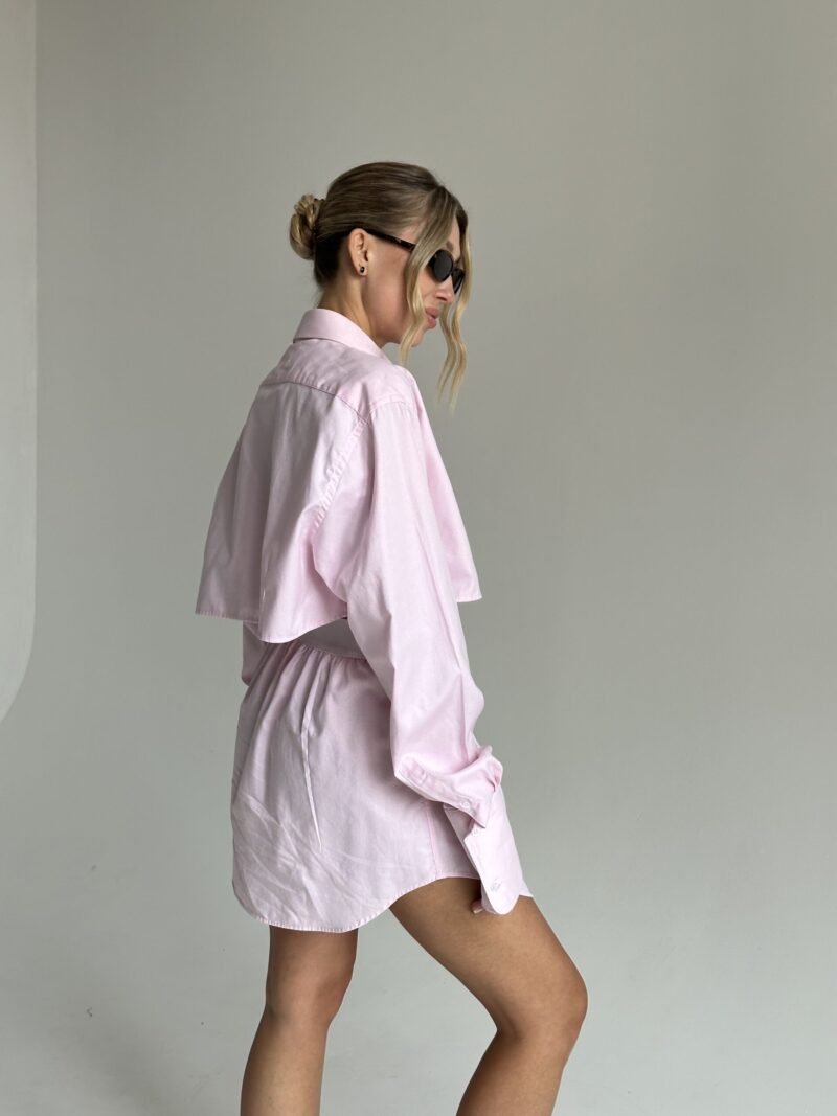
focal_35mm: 48
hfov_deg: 30.3
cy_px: 558
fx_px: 1548
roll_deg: -1.9
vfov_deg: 39.7
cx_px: 418
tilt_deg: -6.7
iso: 64
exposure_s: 1/121
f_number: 1.78
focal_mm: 6.86
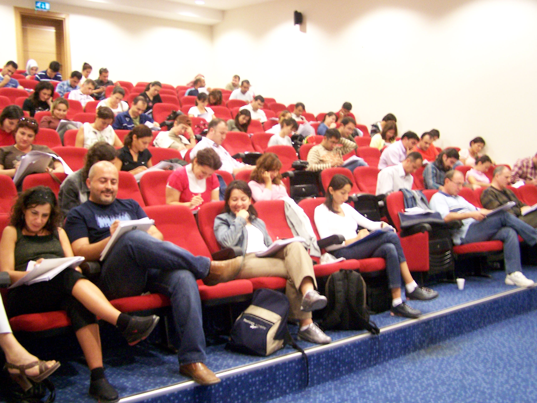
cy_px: 202
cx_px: 268
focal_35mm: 38
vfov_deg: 37.7
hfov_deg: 49.0
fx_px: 589
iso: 400
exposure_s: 1/8
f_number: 2.8
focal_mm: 6.3
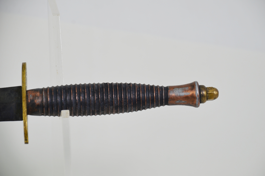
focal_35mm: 202
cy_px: 88
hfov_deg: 10.2
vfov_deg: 6.8
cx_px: 132
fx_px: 1488
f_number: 5.6
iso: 400
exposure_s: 1/250
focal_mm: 135
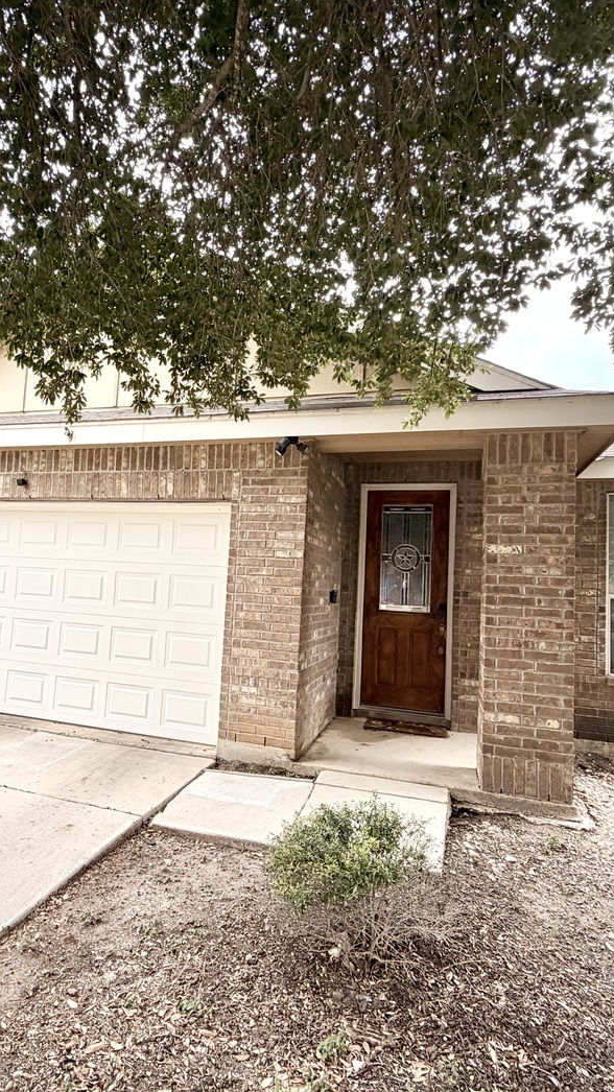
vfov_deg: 83.8
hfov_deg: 53.0
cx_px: 233
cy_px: 538
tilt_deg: +4.7
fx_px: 608
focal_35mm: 21
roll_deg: -3.0
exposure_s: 1/121
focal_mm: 2.22
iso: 50
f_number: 2.2
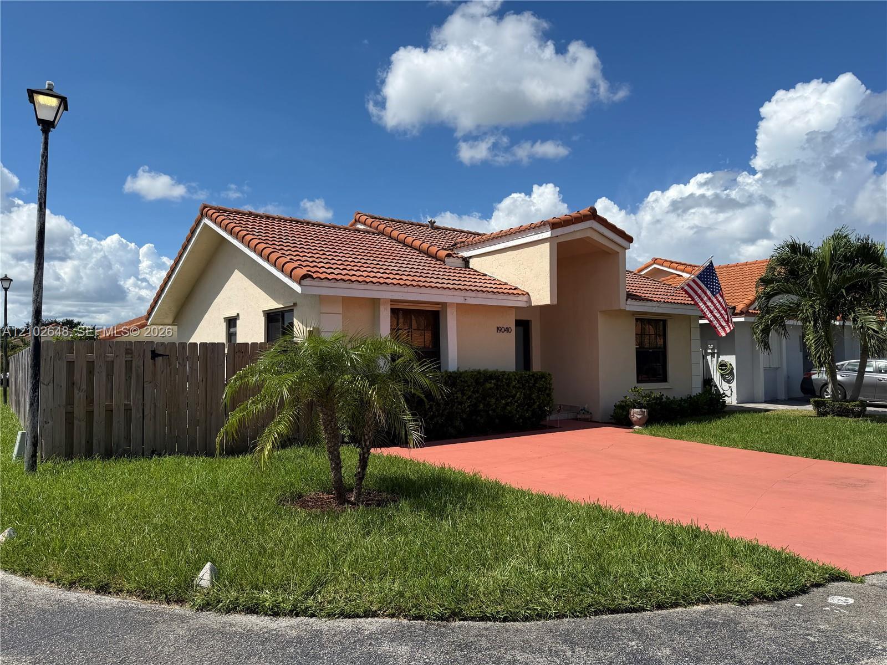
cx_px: 444
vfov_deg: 56.8
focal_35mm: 24
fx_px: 615
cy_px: 332
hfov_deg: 71.6
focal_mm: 6.76
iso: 80
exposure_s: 1/6711
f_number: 1.78
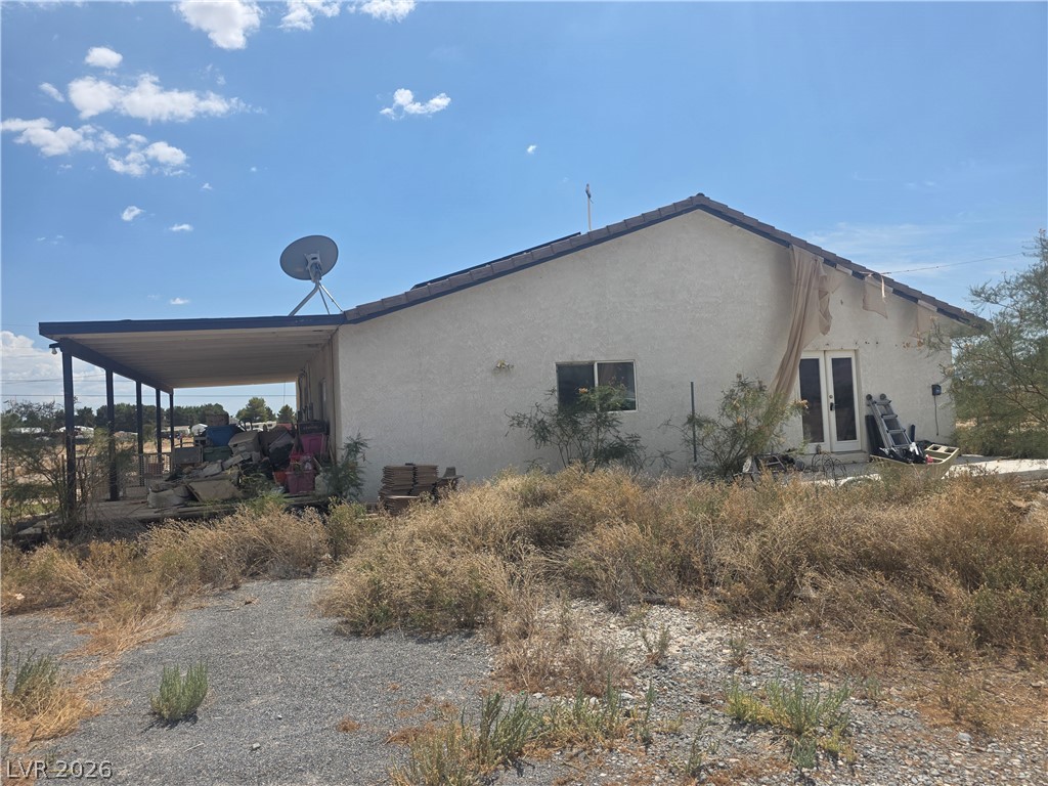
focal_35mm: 23
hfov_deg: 73.9
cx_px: 524
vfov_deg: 58.9
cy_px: 393
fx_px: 696
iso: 80
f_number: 1.7
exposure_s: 1/7944
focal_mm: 6.3
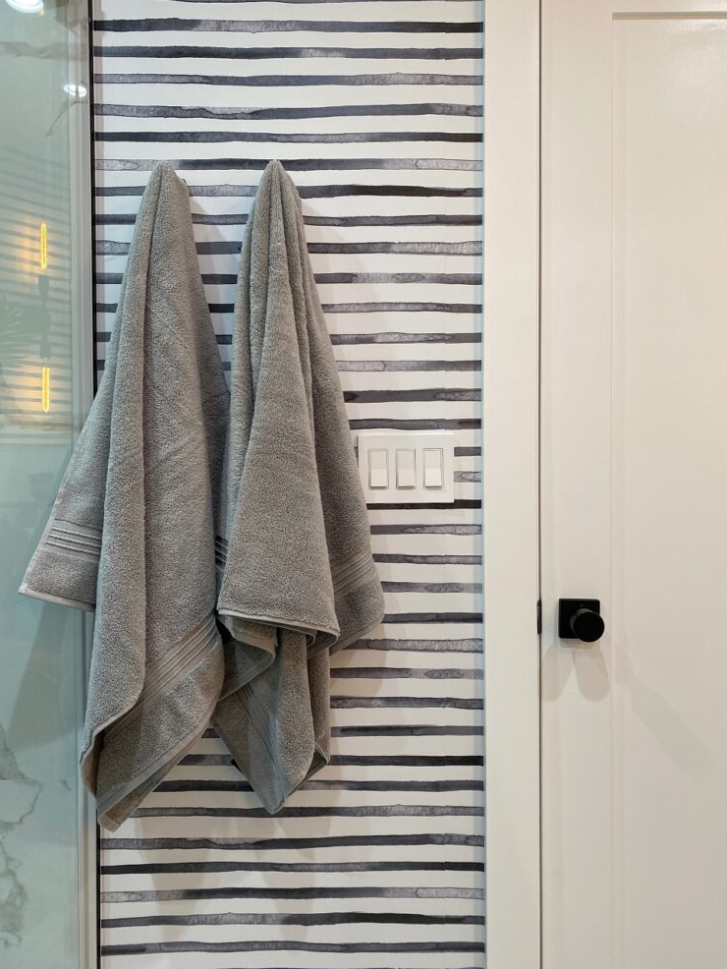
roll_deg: +0.0
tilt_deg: -0.9
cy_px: 483
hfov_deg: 51.4
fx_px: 756
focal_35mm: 27
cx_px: 357
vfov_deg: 65.3
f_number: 1.8
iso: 64
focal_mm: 4.25
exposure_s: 1/60
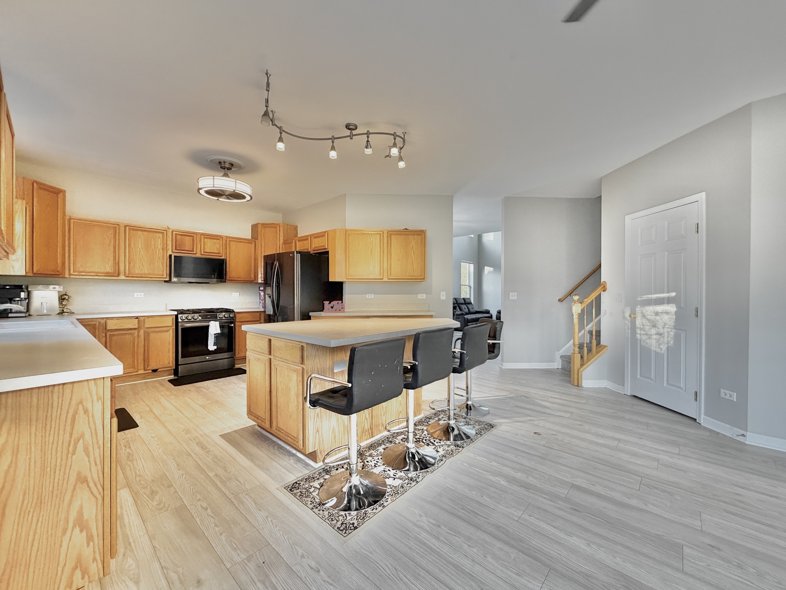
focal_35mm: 14
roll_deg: +0.3
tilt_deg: -0.4
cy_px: 295
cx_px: 393
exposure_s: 1/120
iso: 320
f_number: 2.2
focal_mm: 2.22
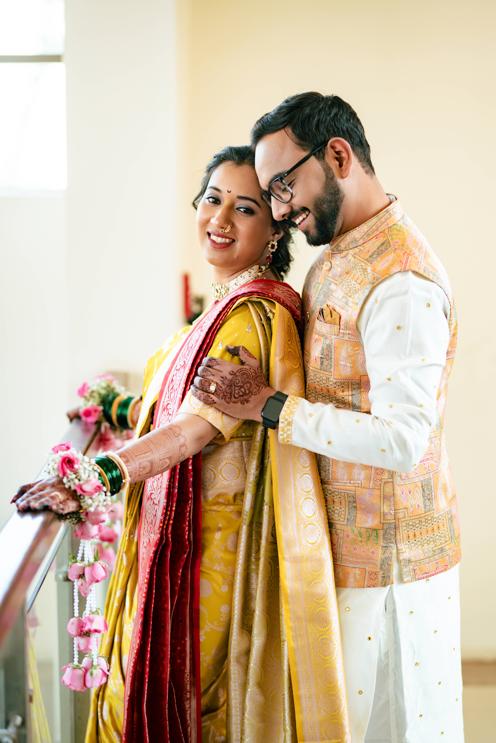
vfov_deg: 23.9
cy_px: 372
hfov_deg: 16.1
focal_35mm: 85
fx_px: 1757
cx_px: 248
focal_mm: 85
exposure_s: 1/320
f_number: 1.8
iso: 200
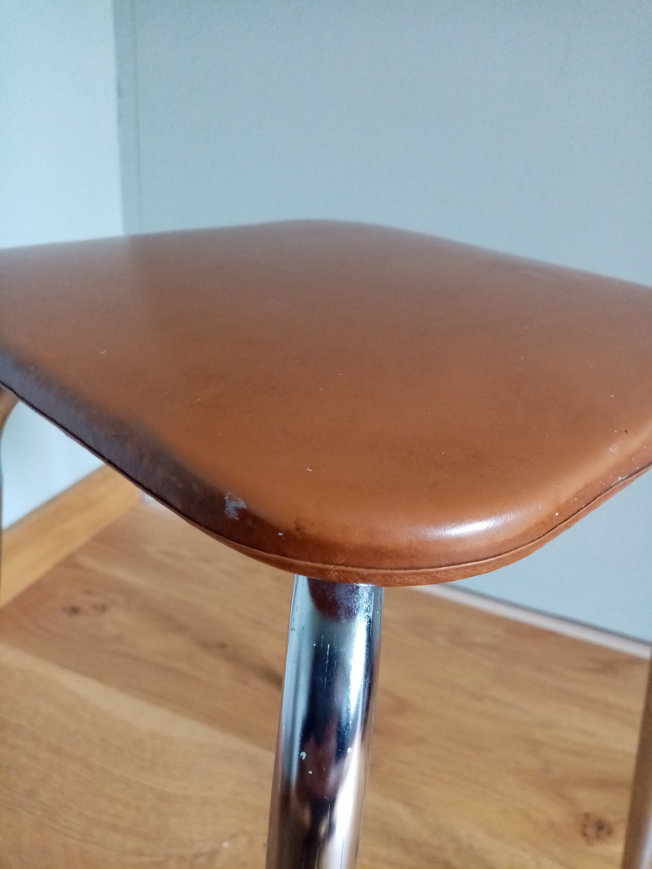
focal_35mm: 26
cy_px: 434
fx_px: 653
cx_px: 326
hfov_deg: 53.1
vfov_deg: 67.3
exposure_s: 1/25
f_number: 1.8
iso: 641
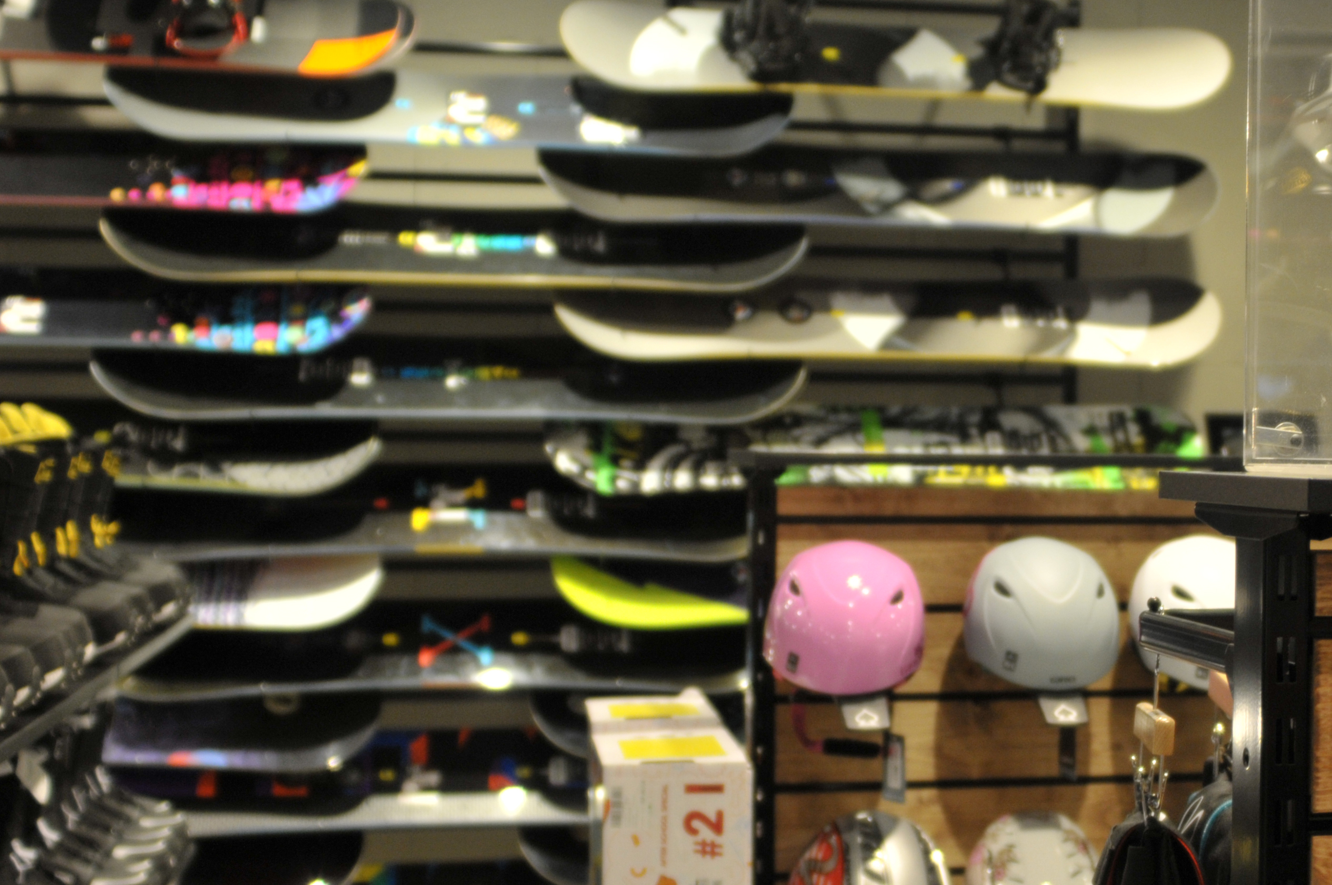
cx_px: 1086
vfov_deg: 22.2
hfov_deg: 31.9
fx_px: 2254
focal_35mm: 61
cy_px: 433
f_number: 2.8
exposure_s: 1/60
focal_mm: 24
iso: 400
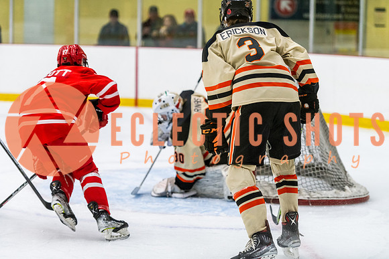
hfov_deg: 15.9
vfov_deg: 10.6
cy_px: 129
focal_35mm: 129
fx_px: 1394
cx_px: 201
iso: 3200
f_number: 2.8
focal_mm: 122
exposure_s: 1/640
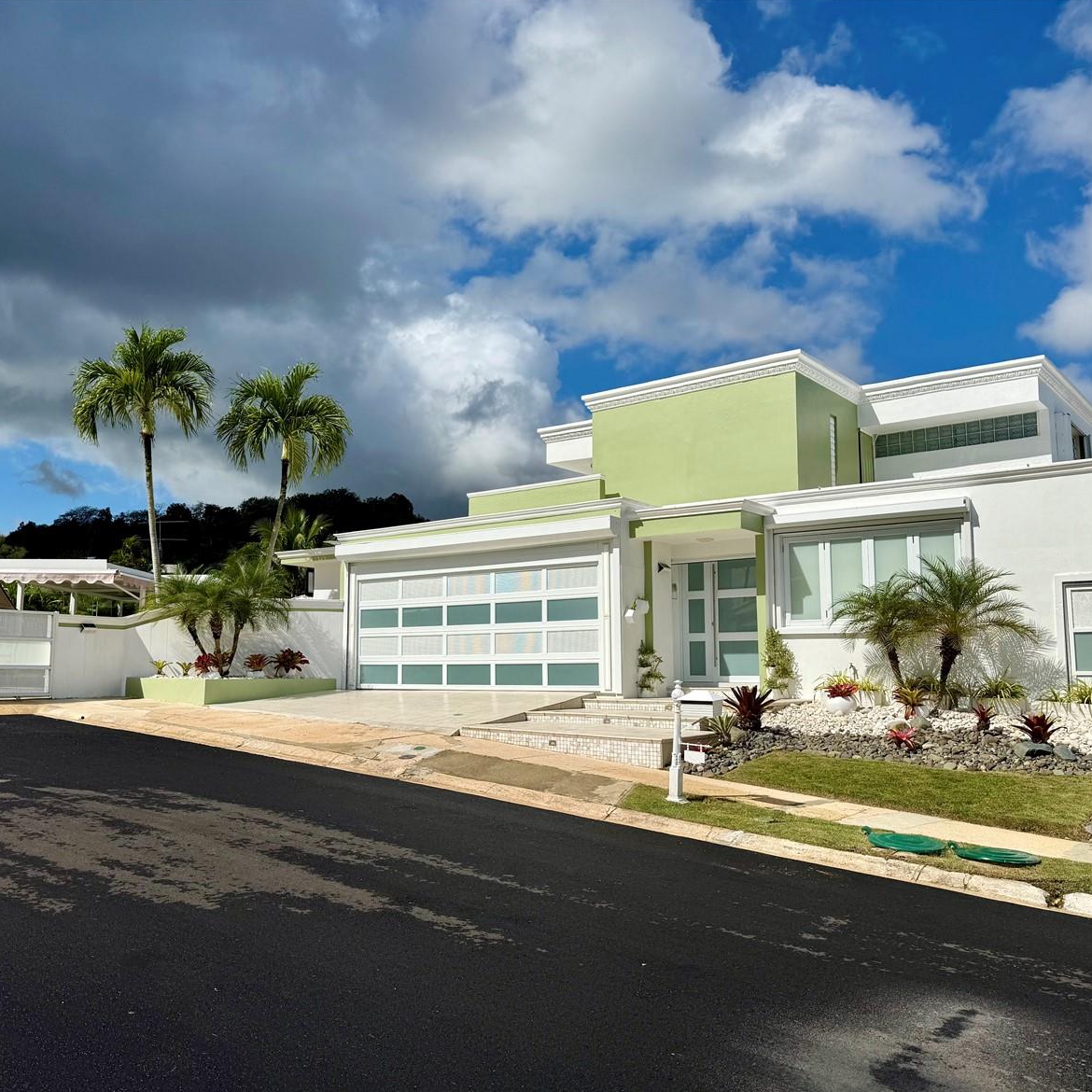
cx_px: 474
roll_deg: +0.0
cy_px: 556
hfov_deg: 55.4
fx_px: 1035
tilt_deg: +6.0
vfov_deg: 55.6
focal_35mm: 29
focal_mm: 6.76
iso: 80
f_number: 1.78
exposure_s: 1/11905
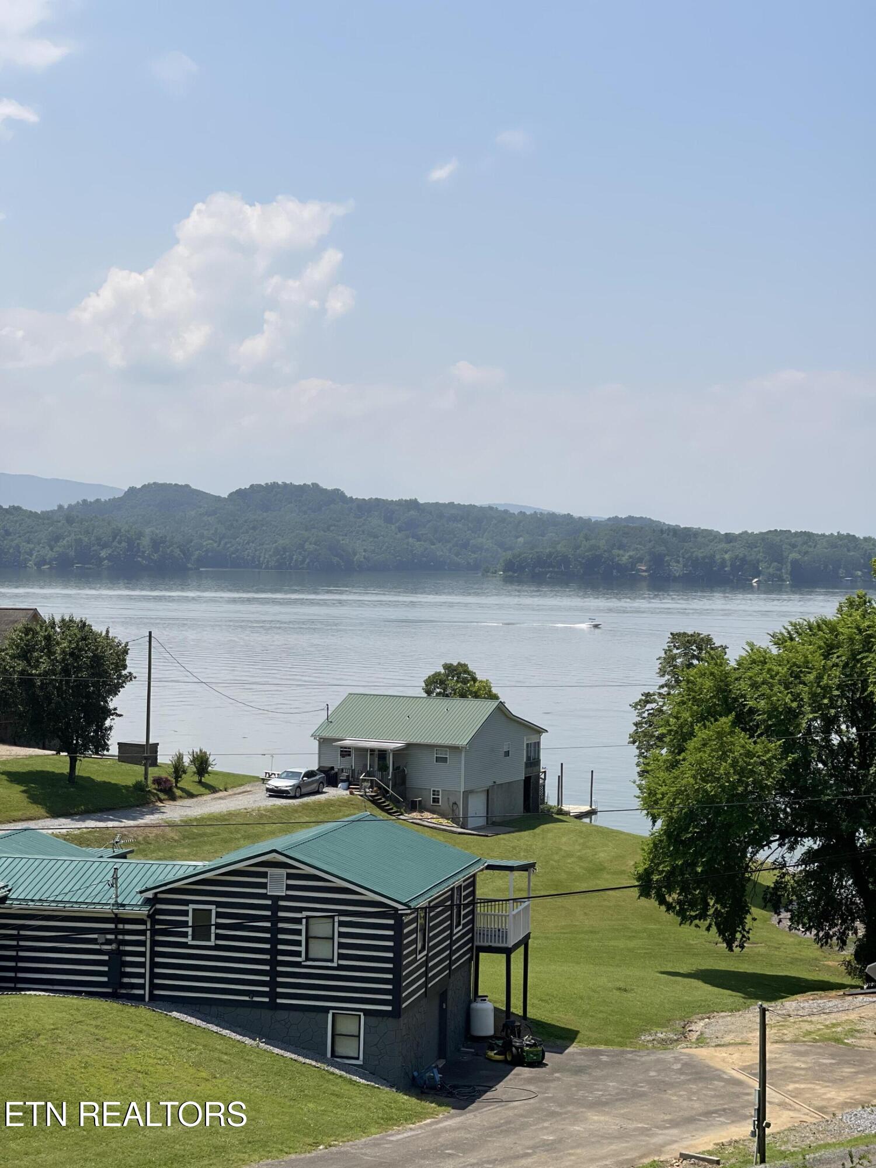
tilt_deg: -0.7
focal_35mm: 64
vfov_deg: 30.3
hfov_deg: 22.9
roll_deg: -0.4
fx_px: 2159
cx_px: 438
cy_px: 584
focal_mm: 7.5
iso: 32
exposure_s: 1/2320
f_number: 2.2
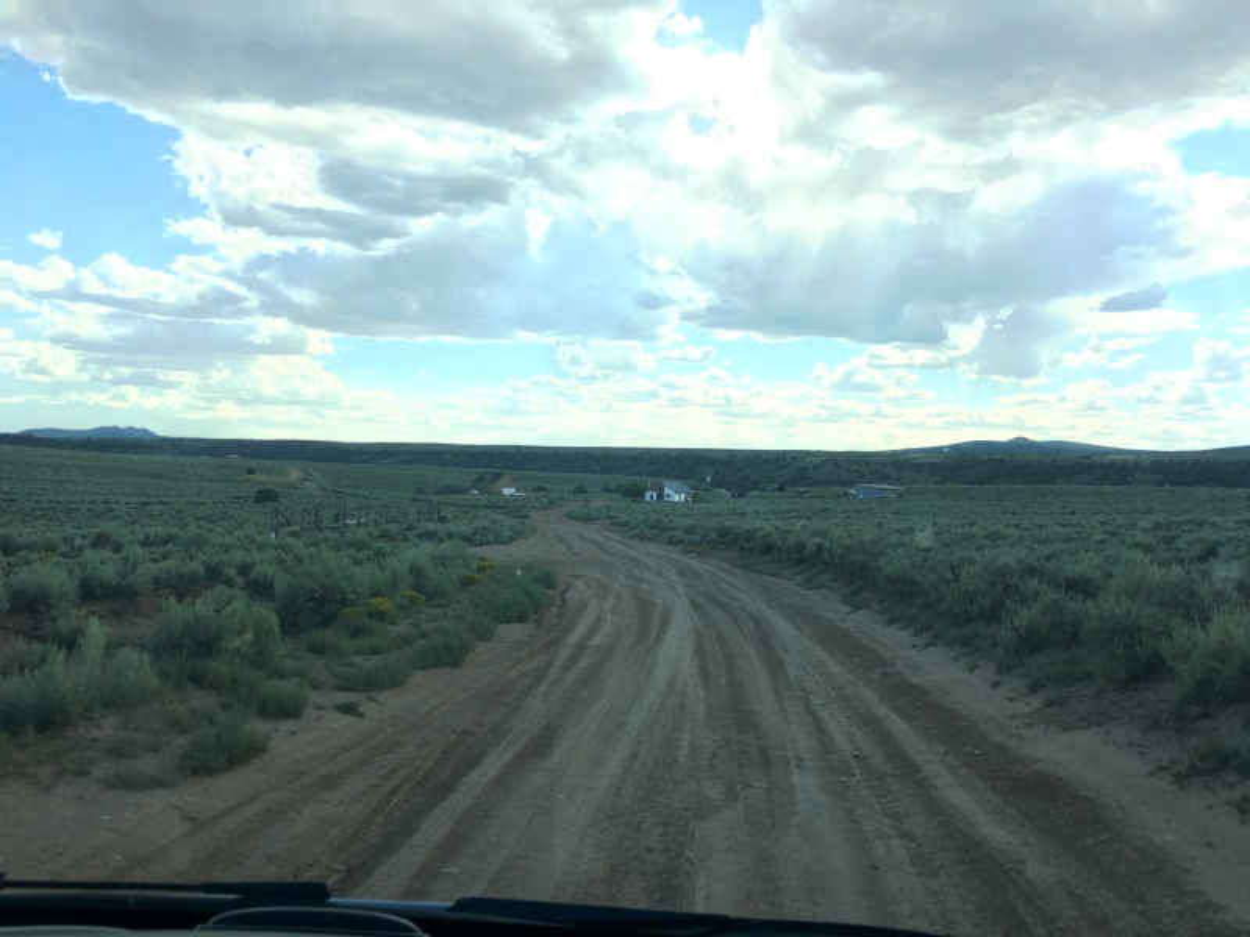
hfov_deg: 61.7
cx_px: 625
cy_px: 468
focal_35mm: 29
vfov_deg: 48.2
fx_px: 1047
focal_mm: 4.15
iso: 25
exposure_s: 1/253
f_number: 2.2
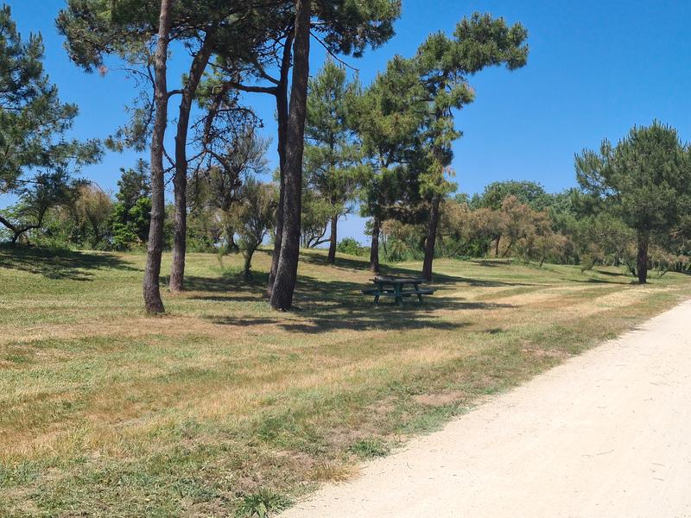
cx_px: 346
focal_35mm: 26
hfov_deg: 67.3
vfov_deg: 53.1
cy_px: 259
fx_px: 519
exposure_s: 1/3086
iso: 50
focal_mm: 5.4
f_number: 1.8
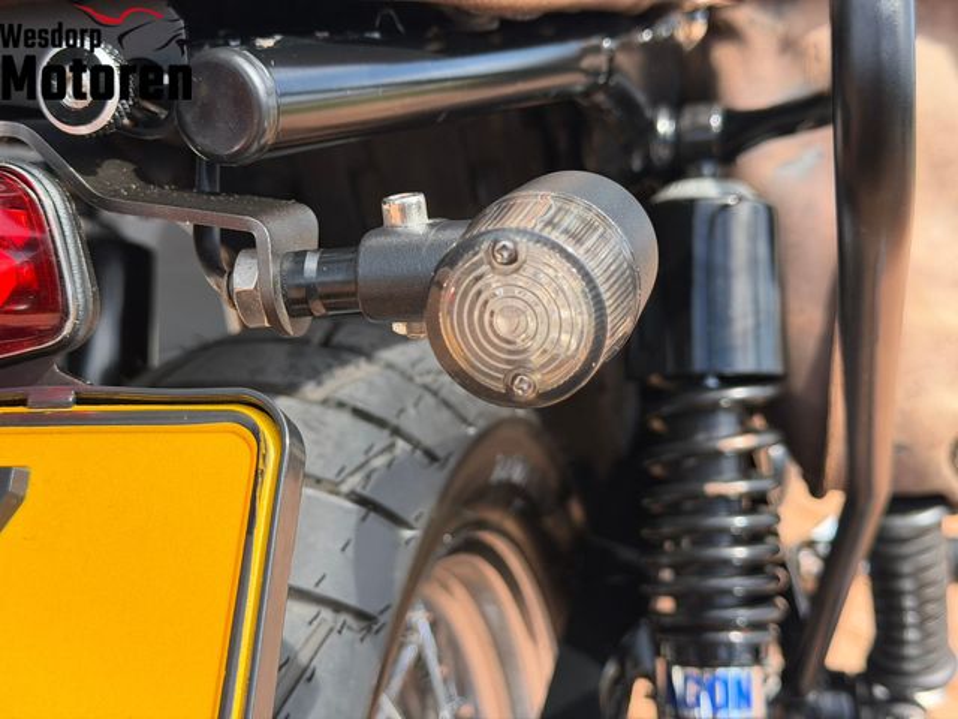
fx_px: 1328
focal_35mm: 48
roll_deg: -3.1
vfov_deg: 30.3
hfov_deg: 39.7
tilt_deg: -20.0
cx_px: 479
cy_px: 360
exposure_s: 1/1330
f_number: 1.78
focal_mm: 6.76
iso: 100
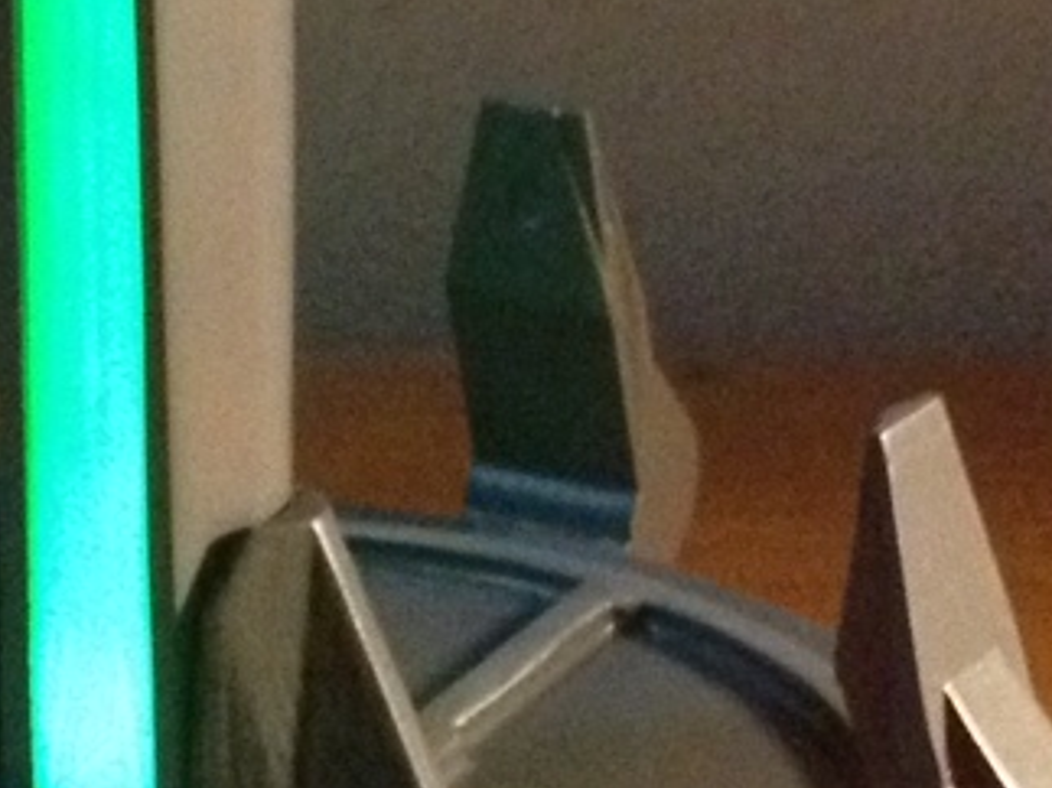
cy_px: -205
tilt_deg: -15.4
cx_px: 143
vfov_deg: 8.3
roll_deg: -0.1
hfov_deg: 11.1
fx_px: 5377
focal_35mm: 177
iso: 500
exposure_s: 1/15
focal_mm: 4.28
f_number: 2.4
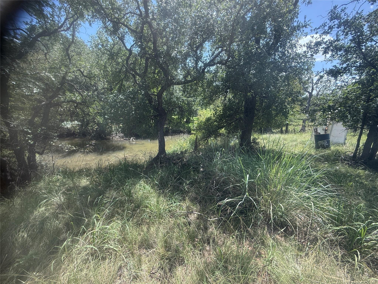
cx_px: 189
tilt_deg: -11.5
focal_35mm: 14
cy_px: 142
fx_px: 153
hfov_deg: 102.1
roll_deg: -2.5
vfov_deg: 85.7
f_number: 2.2
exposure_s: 1/297
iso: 50
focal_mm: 2.22
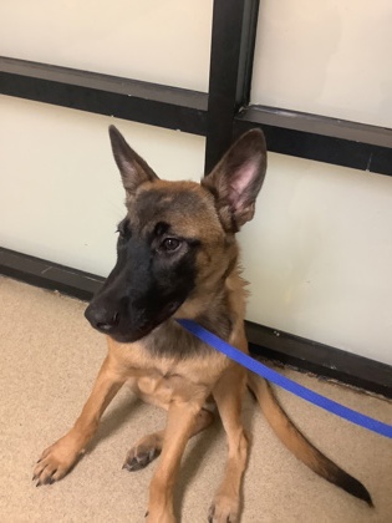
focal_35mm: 31
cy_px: 262
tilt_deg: -40.9
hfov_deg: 45.4
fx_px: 468
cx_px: 196
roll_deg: -4.5
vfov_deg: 58.4
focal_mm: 3.3
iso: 320
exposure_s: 1/40
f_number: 2.4
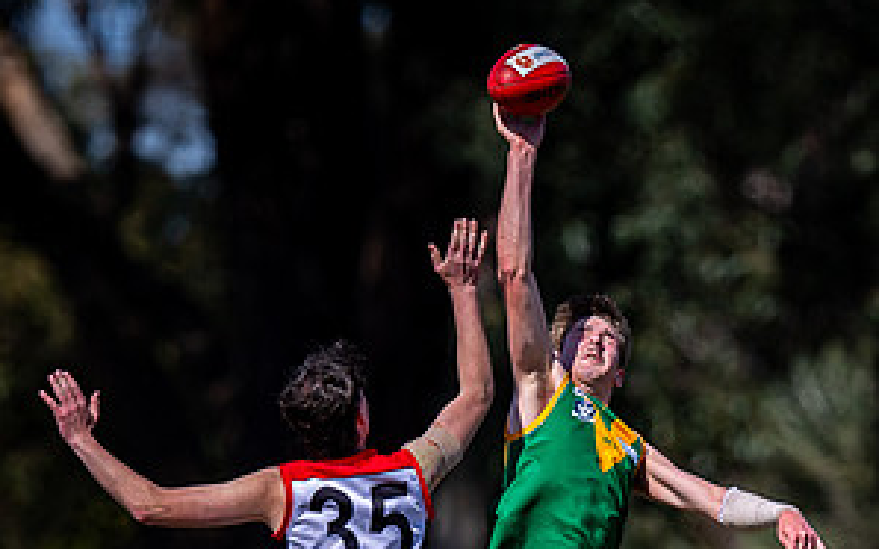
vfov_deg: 0.9
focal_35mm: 1403
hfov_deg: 1.5
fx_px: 33597
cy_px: 664
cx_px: 623
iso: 140
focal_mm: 500
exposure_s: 1/2000
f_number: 4
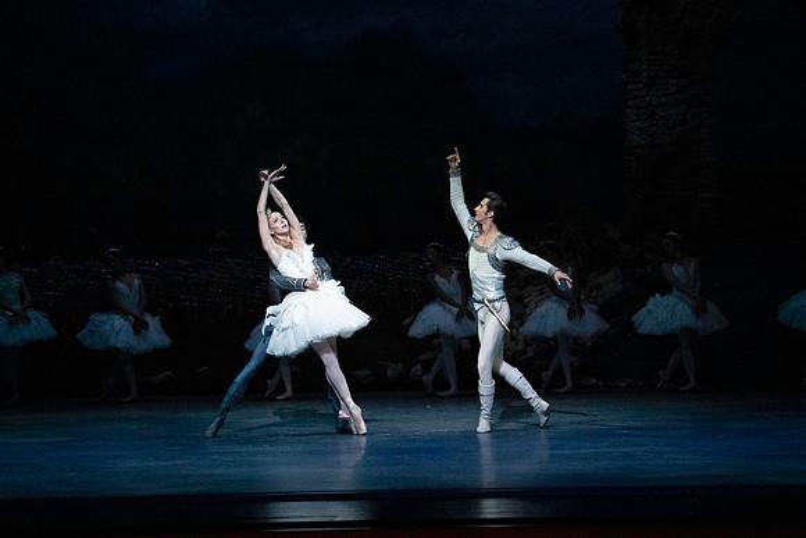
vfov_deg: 9.2
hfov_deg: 13.7
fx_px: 3359
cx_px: 403
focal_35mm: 150
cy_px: 269
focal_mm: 150
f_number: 5
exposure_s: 1/400
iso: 25600
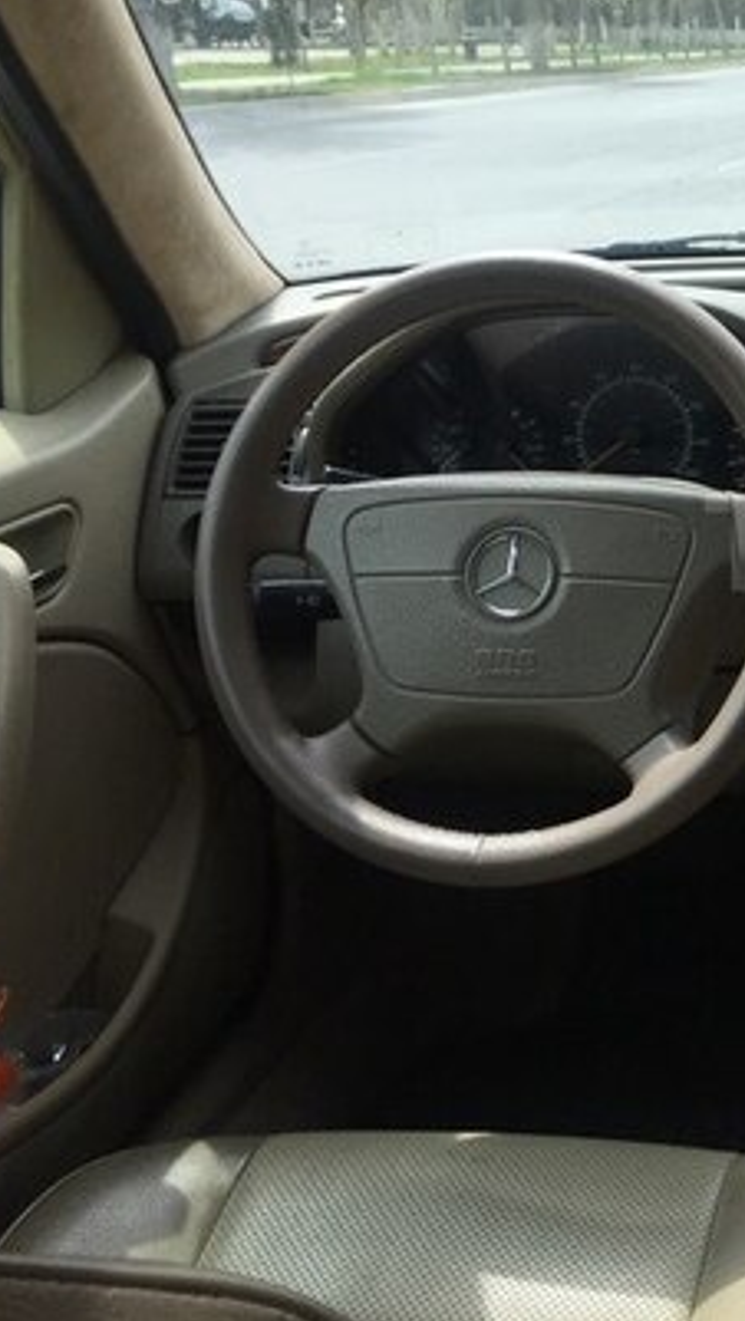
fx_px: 1824
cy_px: 542
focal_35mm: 52
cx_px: 1042
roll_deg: -0.9
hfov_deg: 20.5
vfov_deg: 39.7
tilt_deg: -15.4
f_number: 2.2
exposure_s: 1/1041
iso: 32
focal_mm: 4.15
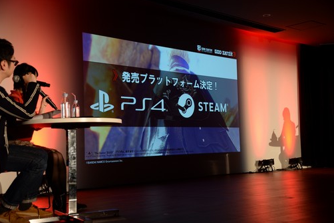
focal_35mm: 51
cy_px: 111
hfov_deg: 38.9
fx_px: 473
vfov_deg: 26.5
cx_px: 167
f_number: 4.5
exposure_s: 1/60
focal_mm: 50
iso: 640
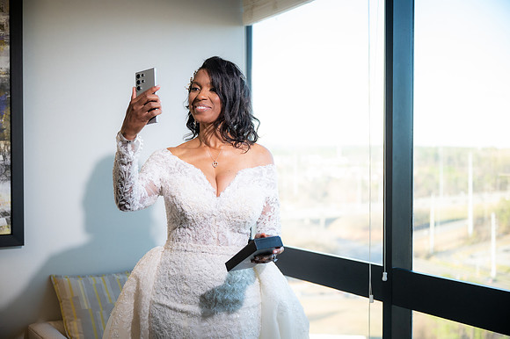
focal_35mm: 49
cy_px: 170
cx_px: 255
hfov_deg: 40.4
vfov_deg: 27.5
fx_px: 694
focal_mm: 49
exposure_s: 1/125
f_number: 2.8
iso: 1600
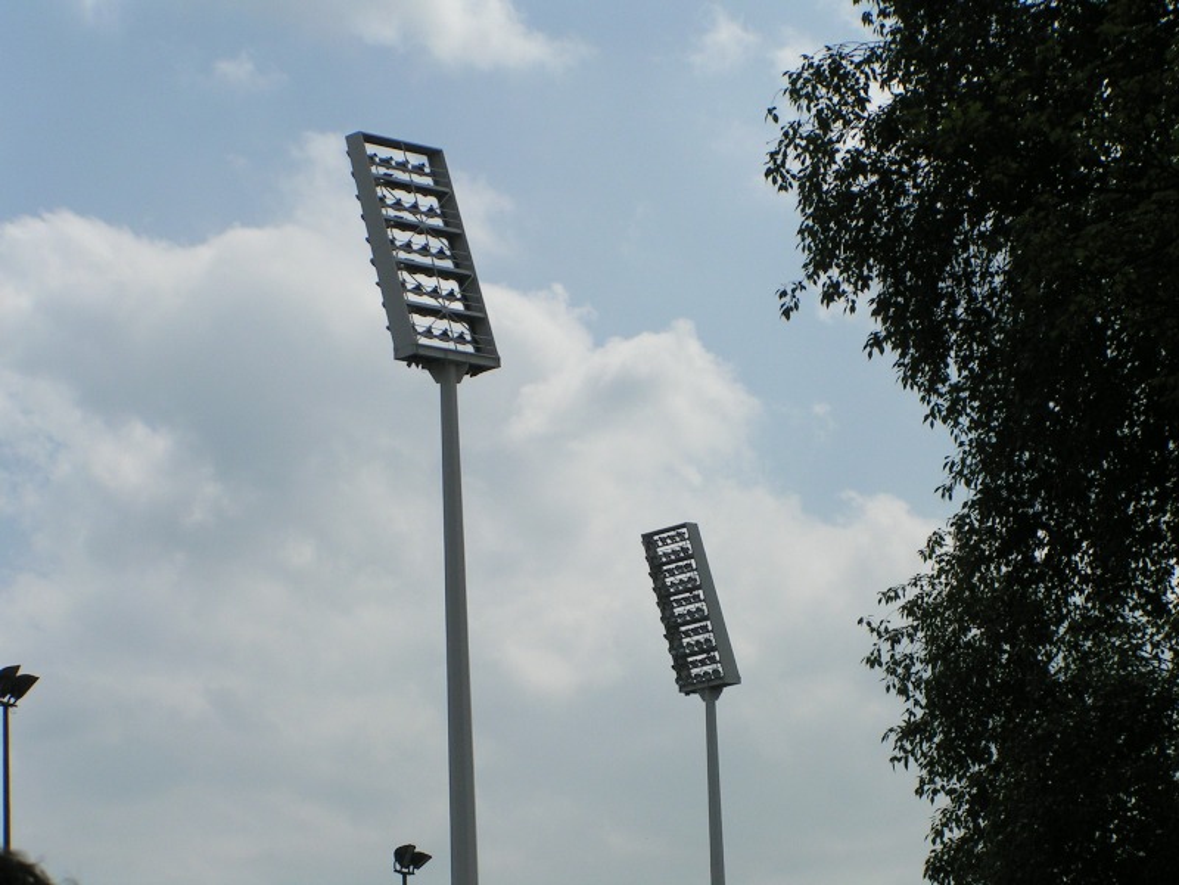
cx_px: 590
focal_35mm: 114
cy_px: 442
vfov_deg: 13.0
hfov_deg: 17.3
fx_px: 3883
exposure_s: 1/800
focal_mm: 17.4
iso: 50
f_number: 8
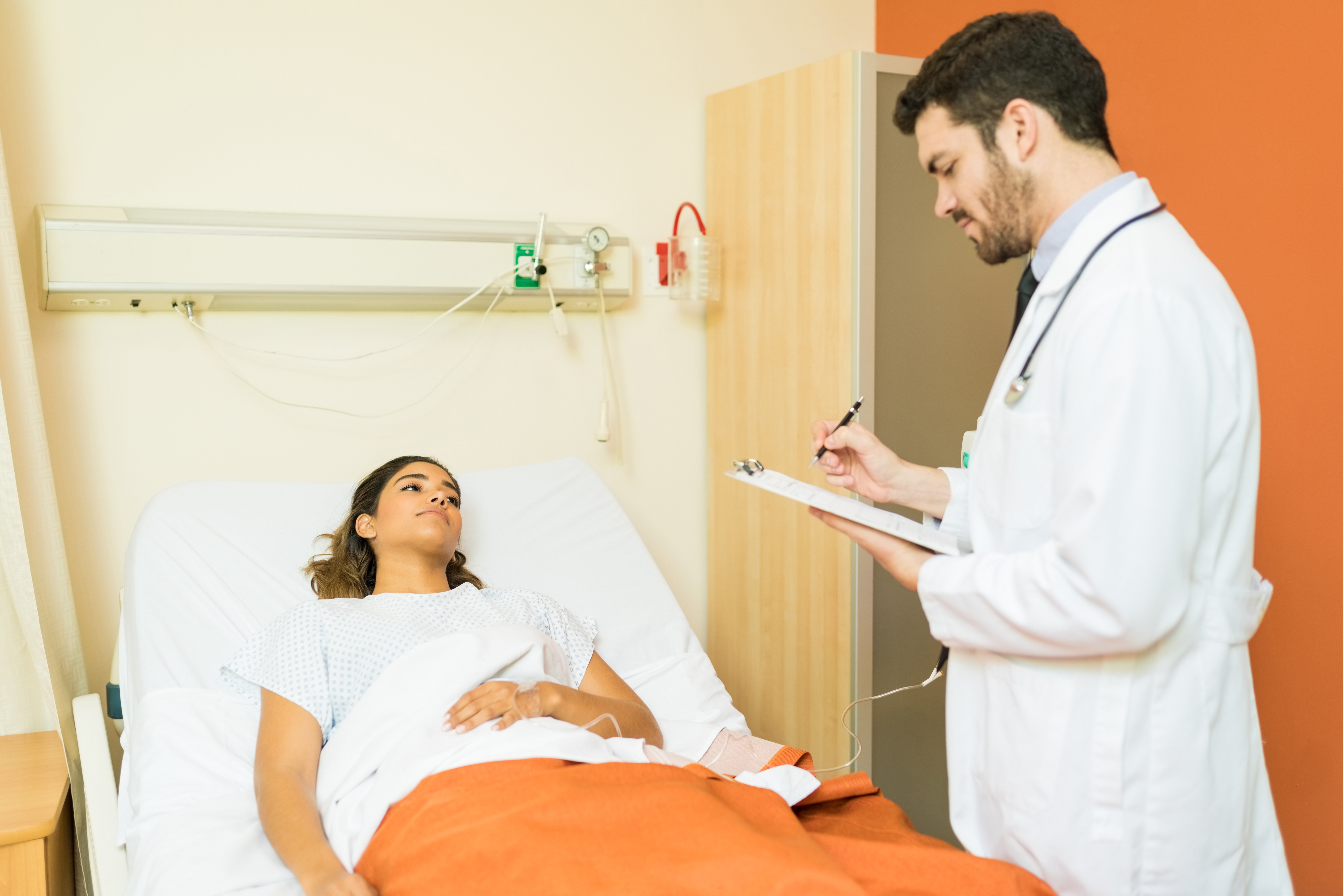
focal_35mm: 35
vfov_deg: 37.9
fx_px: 1306
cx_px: 672
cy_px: 448
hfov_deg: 54.4
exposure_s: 1/160
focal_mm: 35
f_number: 1.8
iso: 100
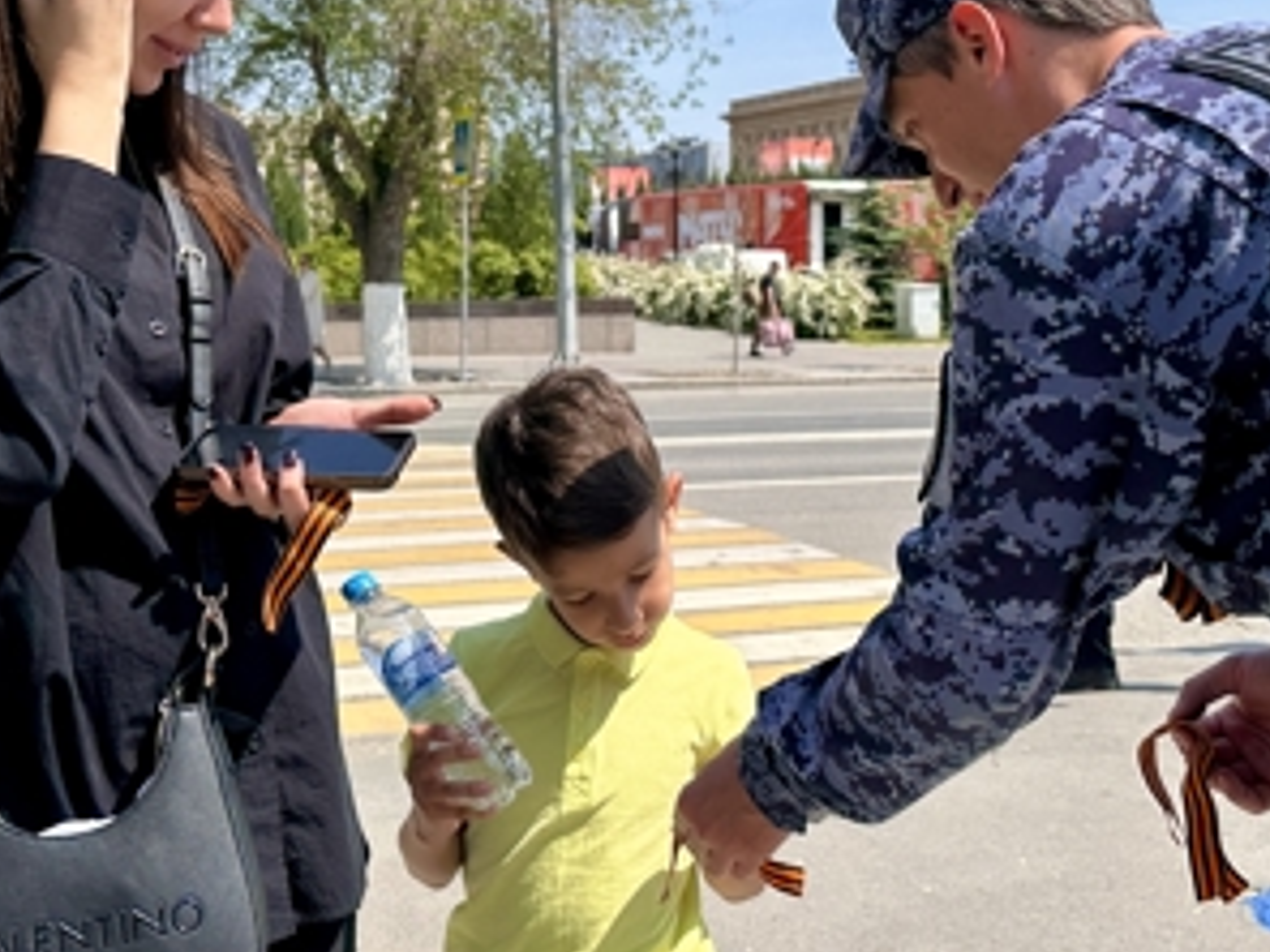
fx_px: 1981
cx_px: 607
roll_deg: +0.5
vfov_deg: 26.7
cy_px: 262
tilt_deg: -0.1
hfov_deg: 35.5
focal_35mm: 54
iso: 80
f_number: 1.78
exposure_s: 1/4016
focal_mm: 6.86
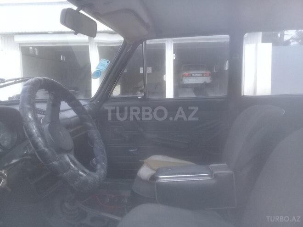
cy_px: 114
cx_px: 152
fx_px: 271
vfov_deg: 45.4
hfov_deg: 58.4
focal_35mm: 31
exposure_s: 1/353
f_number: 2.2
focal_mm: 3.3
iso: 50
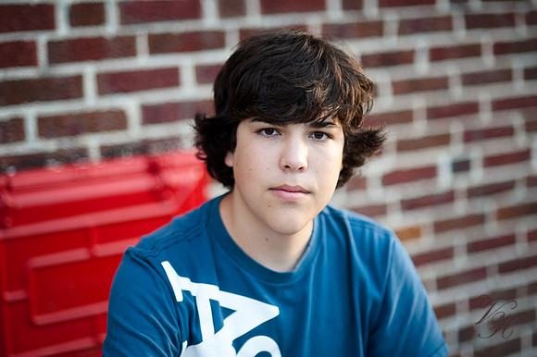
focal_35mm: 85
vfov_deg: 16.1
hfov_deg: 23.9
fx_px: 1267
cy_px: 178
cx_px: 268
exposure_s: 1/500
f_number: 1.8
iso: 200
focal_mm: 85
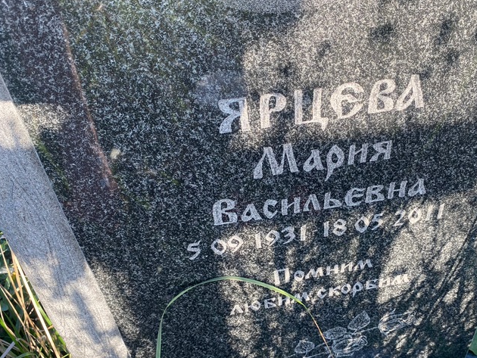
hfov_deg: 54.9
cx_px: 287
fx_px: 455
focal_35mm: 33
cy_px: 186
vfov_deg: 43.0
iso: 32
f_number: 1.8
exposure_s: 1/189
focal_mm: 4.25
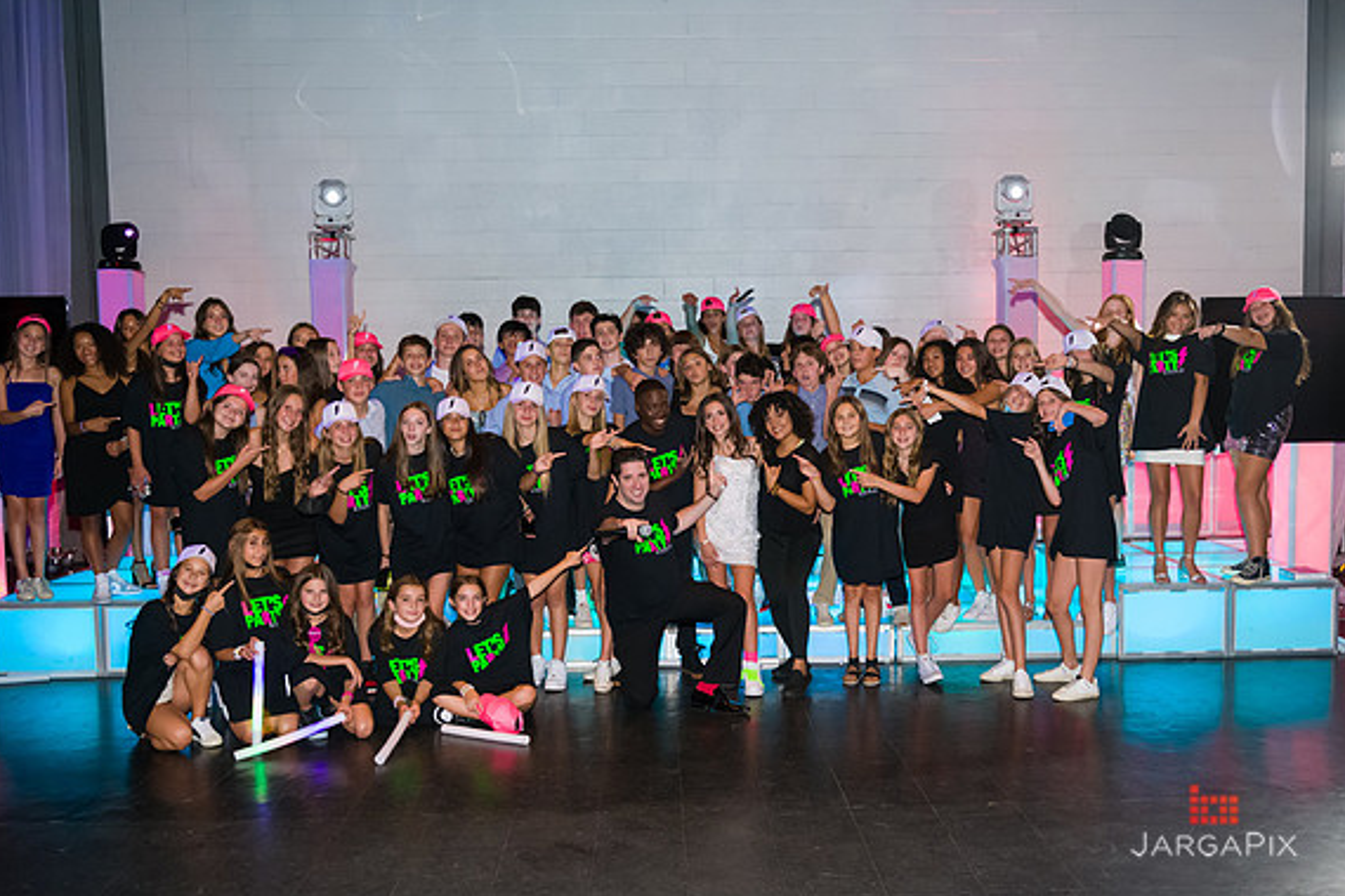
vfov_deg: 35.9
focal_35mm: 37
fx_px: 1382
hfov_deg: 51.8
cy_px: 483
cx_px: 720
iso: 3200
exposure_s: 1/125
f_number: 3.2
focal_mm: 34
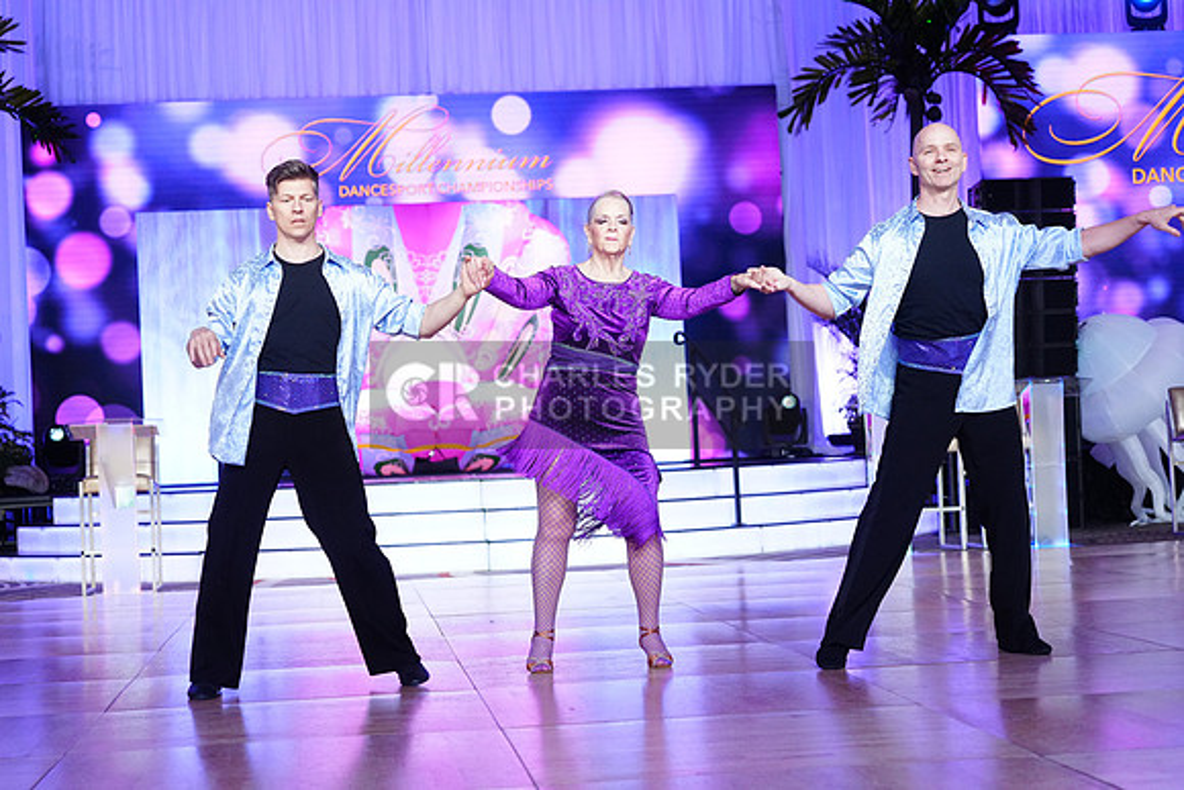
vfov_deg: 19.5
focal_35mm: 70
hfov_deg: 28.8
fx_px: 2303
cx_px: 592
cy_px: 395
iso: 2500
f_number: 4
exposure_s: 1/400
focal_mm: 70
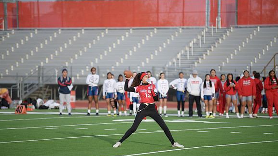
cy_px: 91
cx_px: 139
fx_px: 1555
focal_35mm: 211
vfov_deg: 5.8
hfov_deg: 10.2
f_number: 2.8
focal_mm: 200
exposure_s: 1/4000
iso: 640
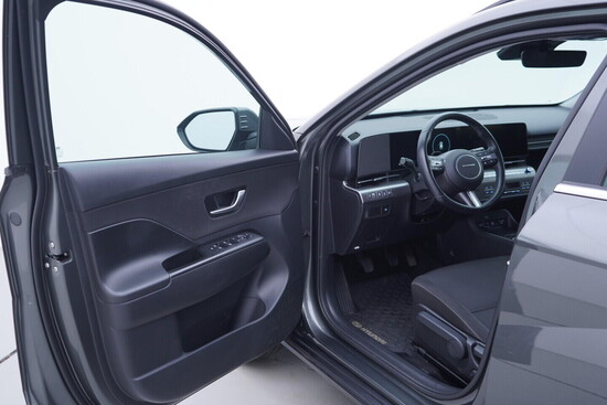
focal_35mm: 36
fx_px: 607
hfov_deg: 53.1
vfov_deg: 36.9
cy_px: 202
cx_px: 304
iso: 125
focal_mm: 24
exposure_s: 1/50
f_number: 3.2
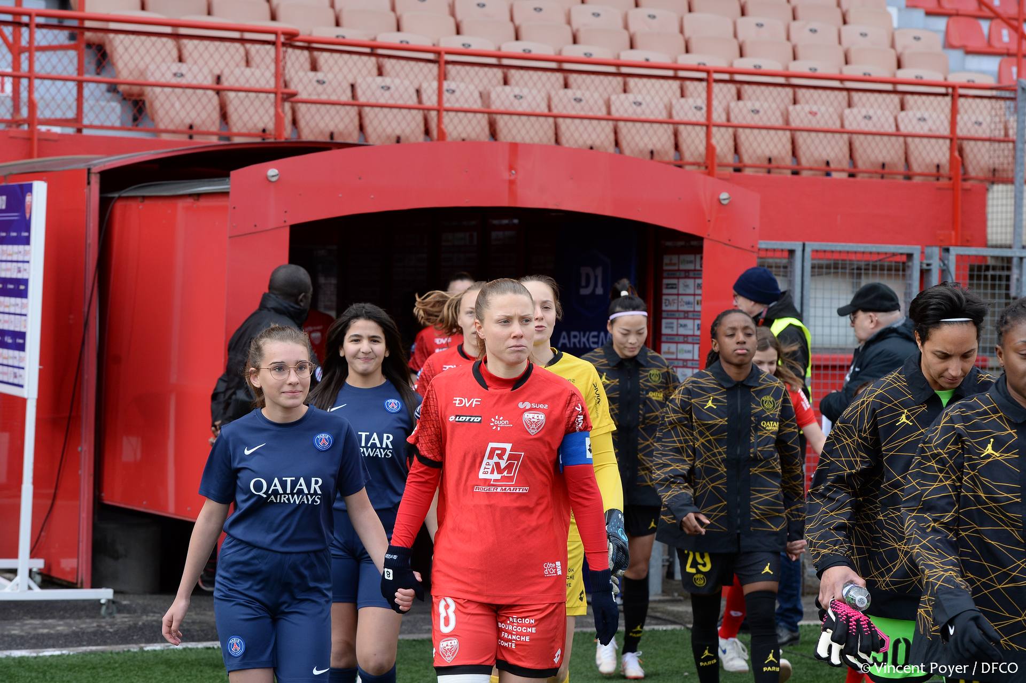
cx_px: 513
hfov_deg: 20.0
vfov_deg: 13.4
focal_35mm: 102
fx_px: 2905
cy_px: 342
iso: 800
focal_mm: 102
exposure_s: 1/640
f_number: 8
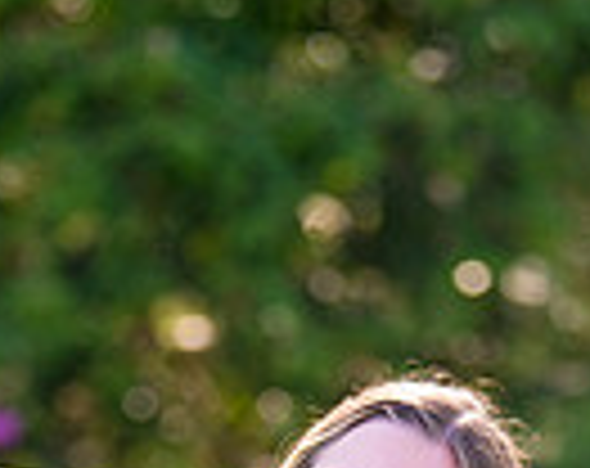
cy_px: 896
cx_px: 284
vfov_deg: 4.6
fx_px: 5745
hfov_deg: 5.9
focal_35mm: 330
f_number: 2.8
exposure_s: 1/320
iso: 250
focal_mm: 102
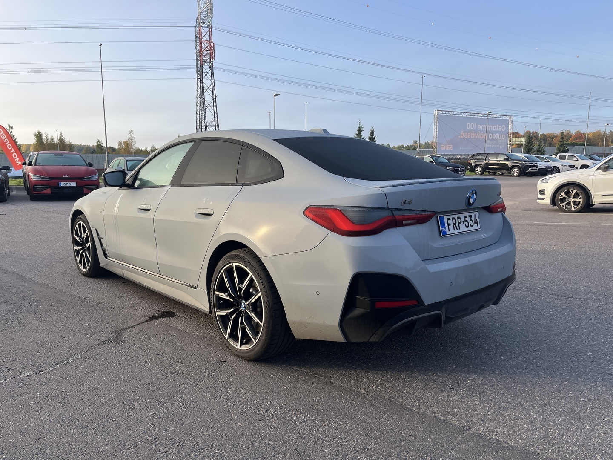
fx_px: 460
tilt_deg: -9.4
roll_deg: +0.4
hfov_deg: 67.3
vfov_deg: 53.1
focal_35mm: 26
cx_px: 306
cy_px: 230
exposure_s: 1/1000
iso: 50
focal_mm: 5.1
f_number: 1.6
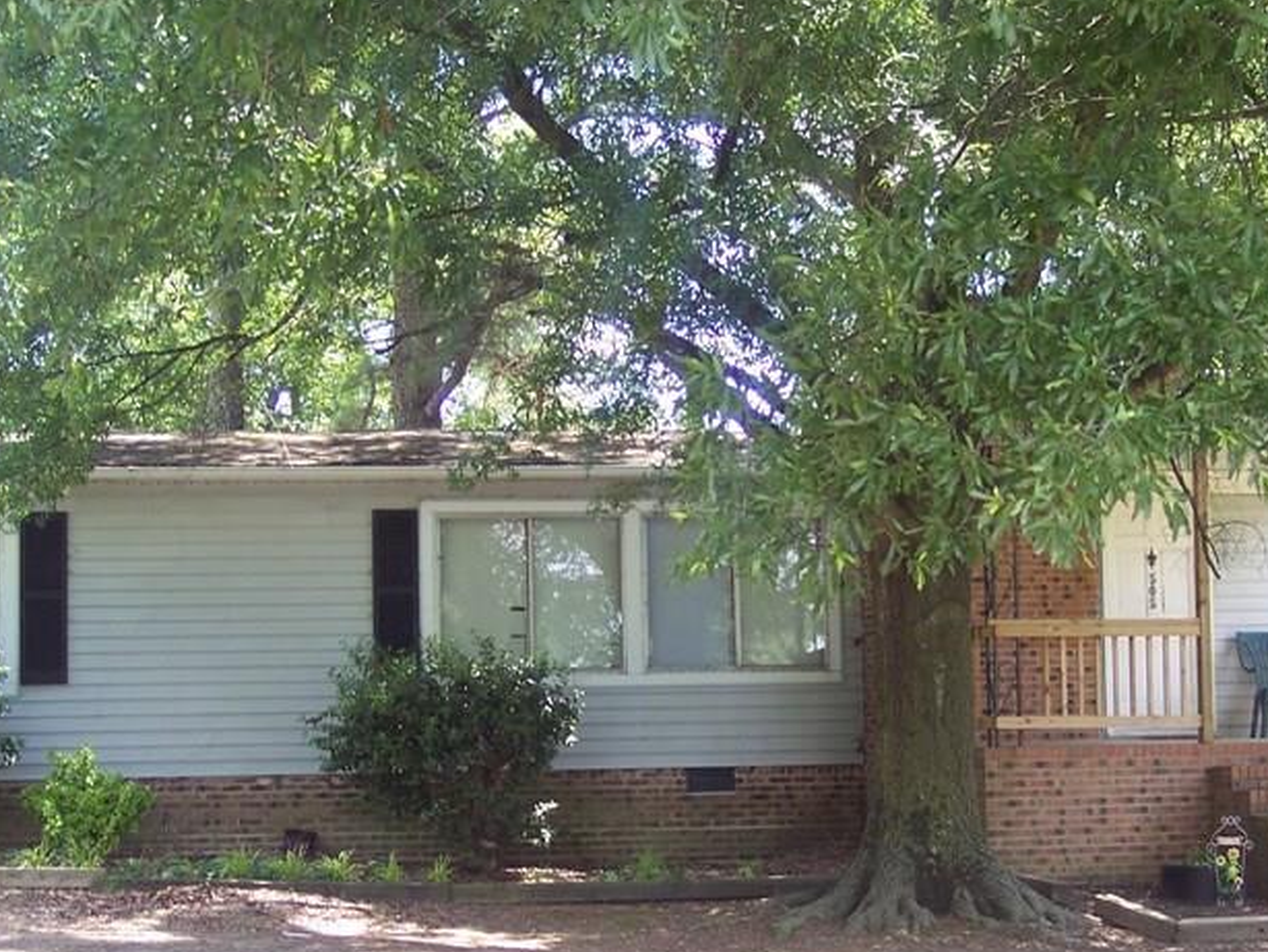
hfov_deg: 29.8
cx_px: 669
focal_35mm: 65
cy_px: 551
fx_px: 2382
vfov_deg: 22.6
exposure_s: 1/90
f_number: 2.8
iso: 100
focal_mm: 8
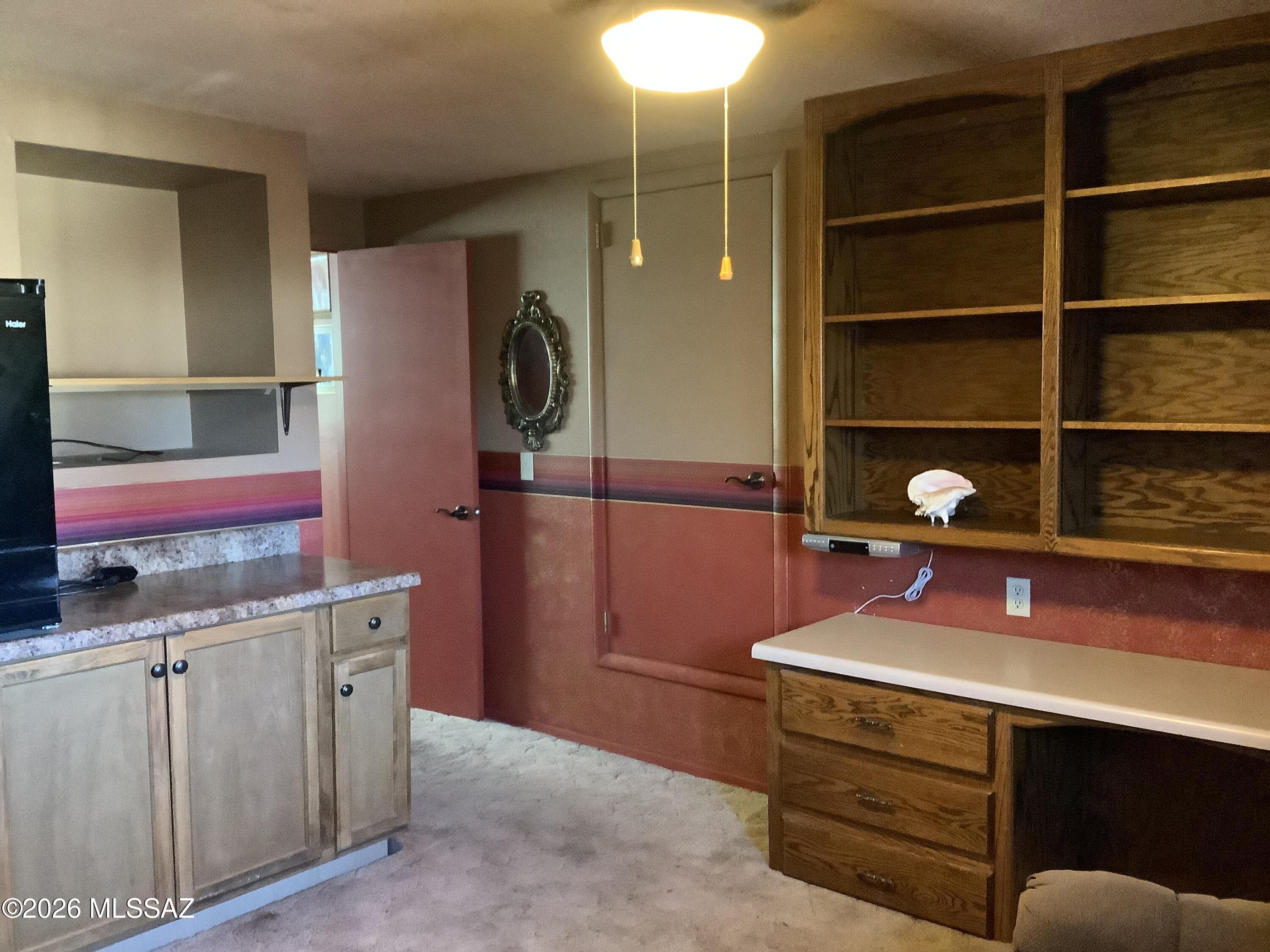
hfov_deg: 58.4
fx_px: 1137
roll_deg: +1.1
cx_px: 635
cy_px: 476
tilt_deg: -6.3
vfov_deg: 45.4
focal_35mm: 31
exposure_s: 1/17
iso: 800
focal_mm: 3.3
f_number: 2.4
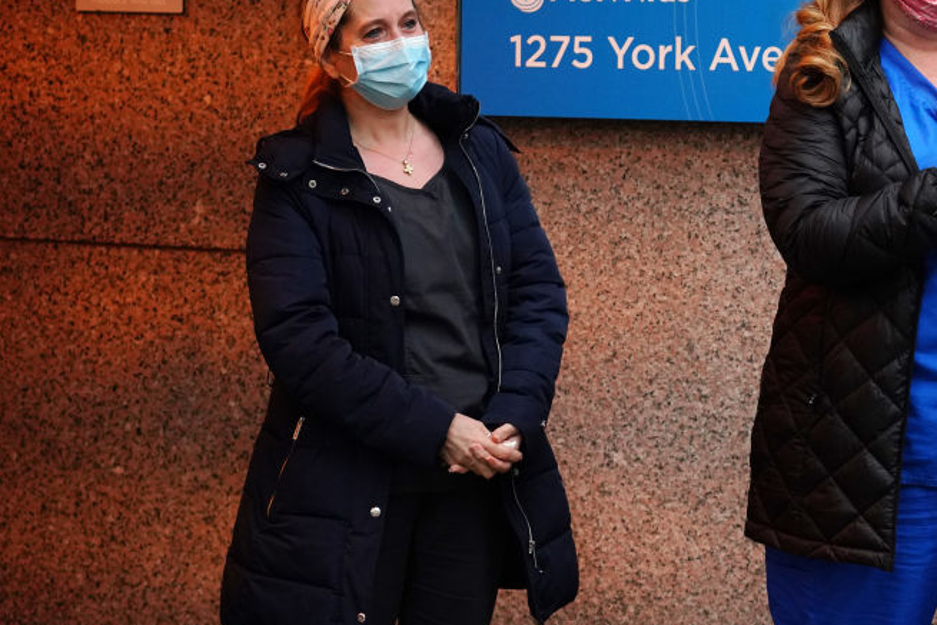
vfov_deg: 11.0
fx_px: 3254
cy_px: 265
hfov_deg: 16.3
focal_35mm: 125
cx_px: 722
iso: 2500
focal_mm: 80
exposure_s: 1/250
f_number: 5
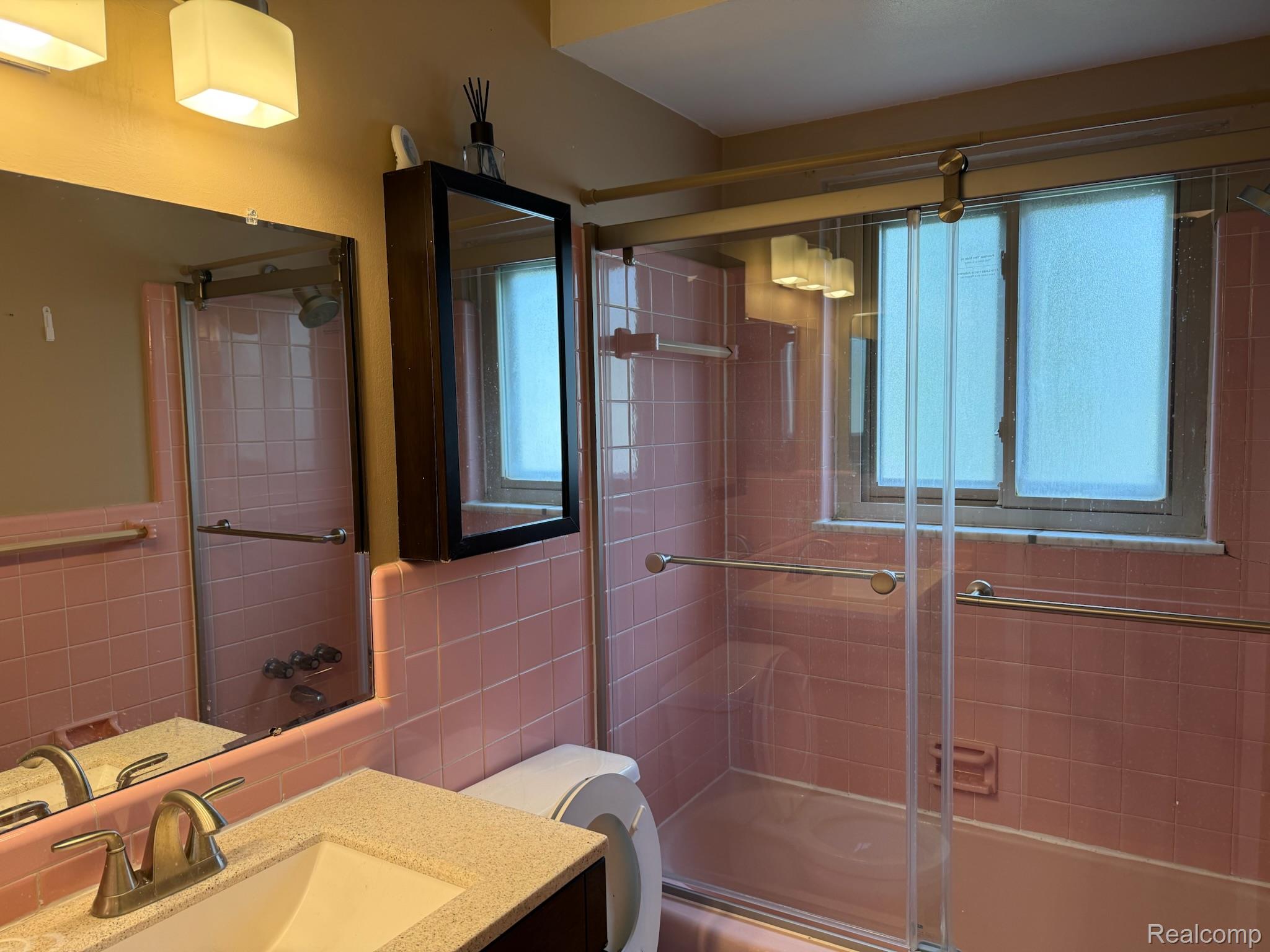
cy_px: 476
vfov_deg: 56.8
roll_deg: +1.0
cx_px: 635
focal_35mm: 24
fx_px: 881
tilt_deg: -3.9
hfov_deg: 71.6
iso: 100
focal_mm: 6.76
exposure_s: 1/240
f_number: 1.78
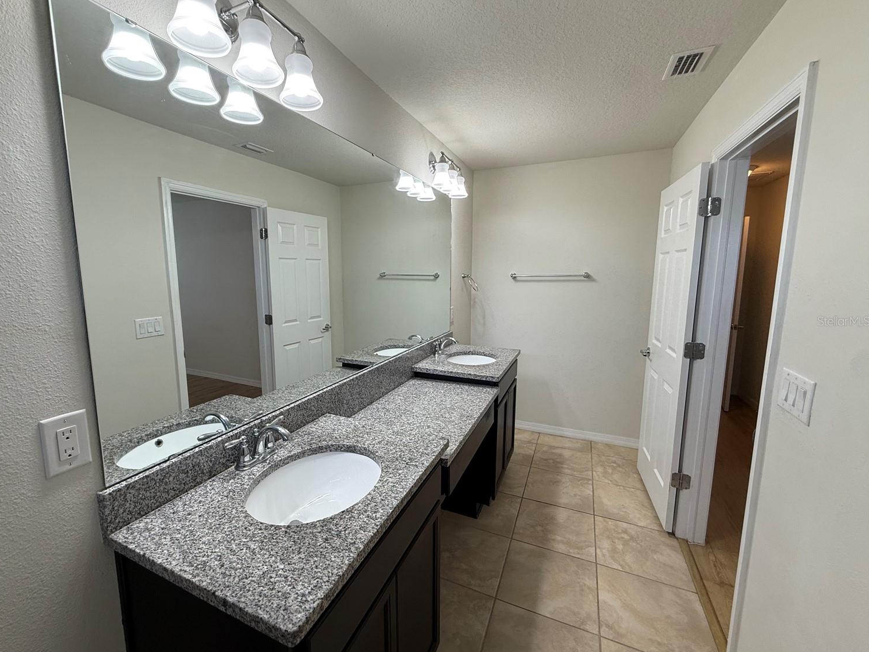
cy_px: 321
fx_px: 377
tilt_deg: -8.1
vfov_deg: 81.7
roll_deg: +0.9
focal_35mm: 15
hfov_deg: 98.0
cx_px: 407
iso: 64
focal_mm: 2.22
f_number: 2.2
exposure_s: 1/120
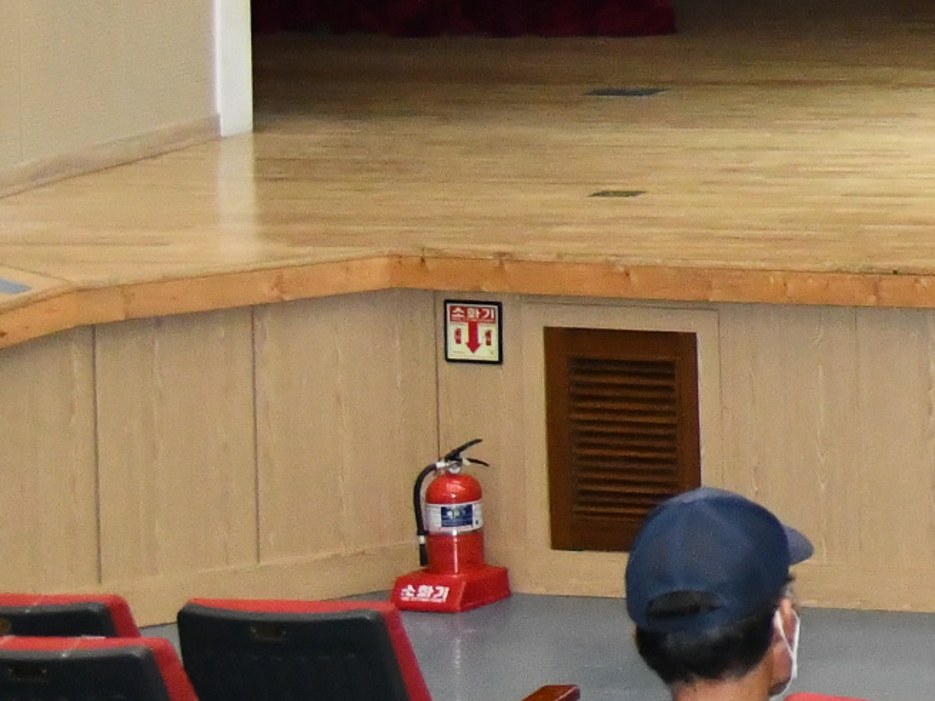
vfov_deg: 7.6
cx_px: 2758
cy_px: -264
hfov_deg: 8.6
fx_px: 5239
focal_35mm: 194
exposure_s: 1/250
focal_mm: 32
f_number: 4
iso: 2800
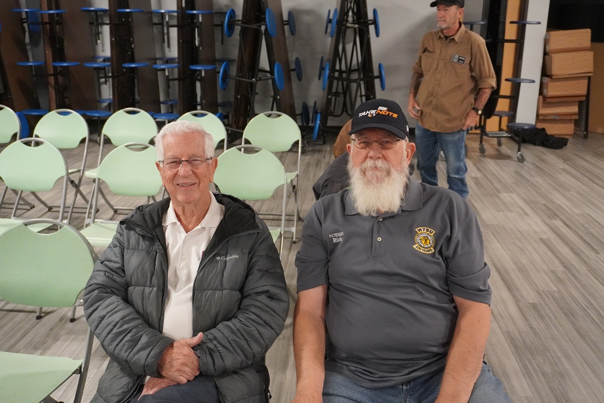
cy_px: 202
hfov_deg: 55.1
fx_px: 579
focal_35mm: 34
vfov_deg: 38.4
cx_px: 302
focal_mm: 23
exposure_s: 1/160
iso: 5000
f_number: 4.5
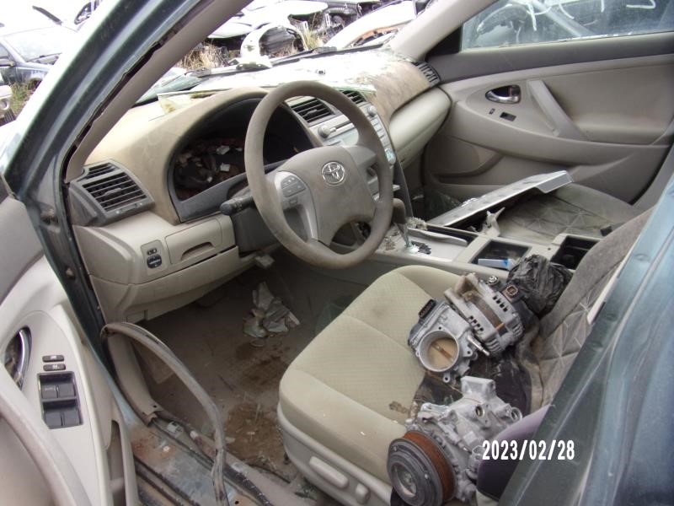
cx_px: 337
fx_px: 467
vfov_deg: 56.8
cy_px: 253
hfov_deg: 71.6
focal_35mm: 24
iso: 80
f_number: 3.3
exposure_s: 1/140
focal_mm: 4.3
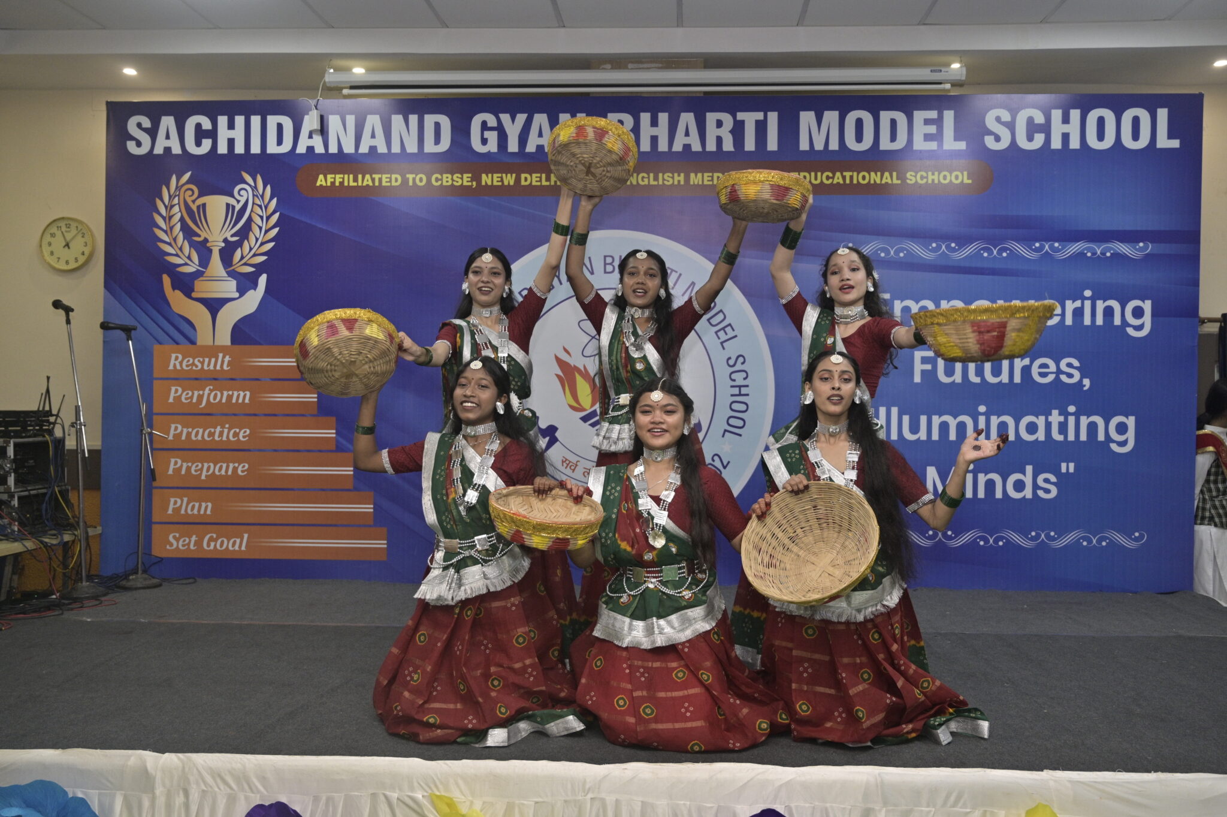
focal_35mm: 32
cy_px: 408
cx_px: 614
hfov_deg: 58.0
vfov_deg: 40.5
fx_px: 1107
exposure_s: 1/250
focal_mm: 32.5
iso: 1000
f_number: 4
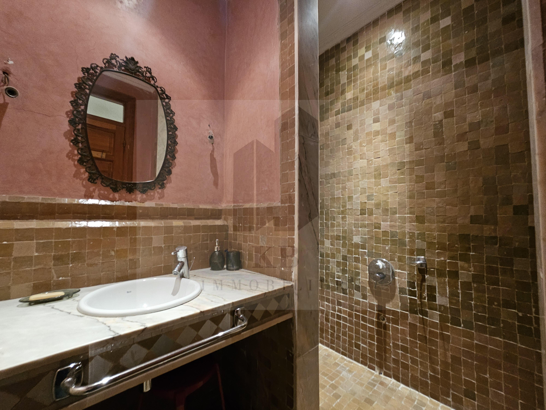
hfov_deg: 106.2
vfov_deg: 89.9
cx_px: 273
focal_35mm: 13
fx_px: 205
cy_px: 205
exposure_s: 1/25
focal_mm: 2.2
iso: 800
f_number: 2.2
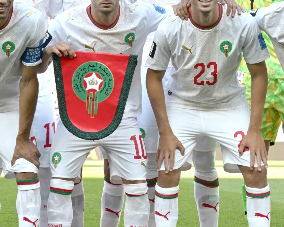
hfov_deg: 10.5
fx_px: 1538
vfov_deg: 8.4
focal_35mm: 183
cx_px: 57
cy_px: 57
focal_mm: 70
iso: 400
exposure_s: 1/160
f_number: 10
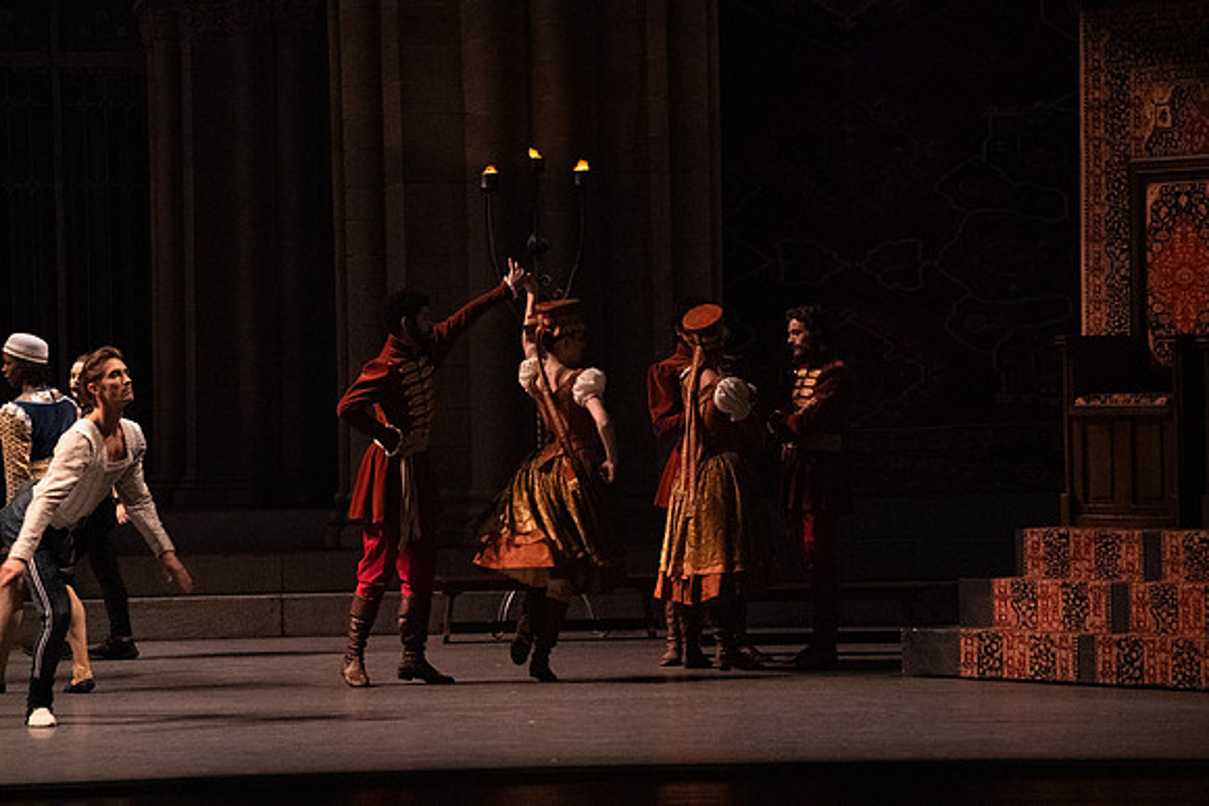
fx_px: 5542
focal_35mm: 165
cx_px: 604
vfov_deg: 8.3
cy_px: 403
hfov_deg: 12.4
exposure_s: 1/320
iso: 25600
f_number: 6.3
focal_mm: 165
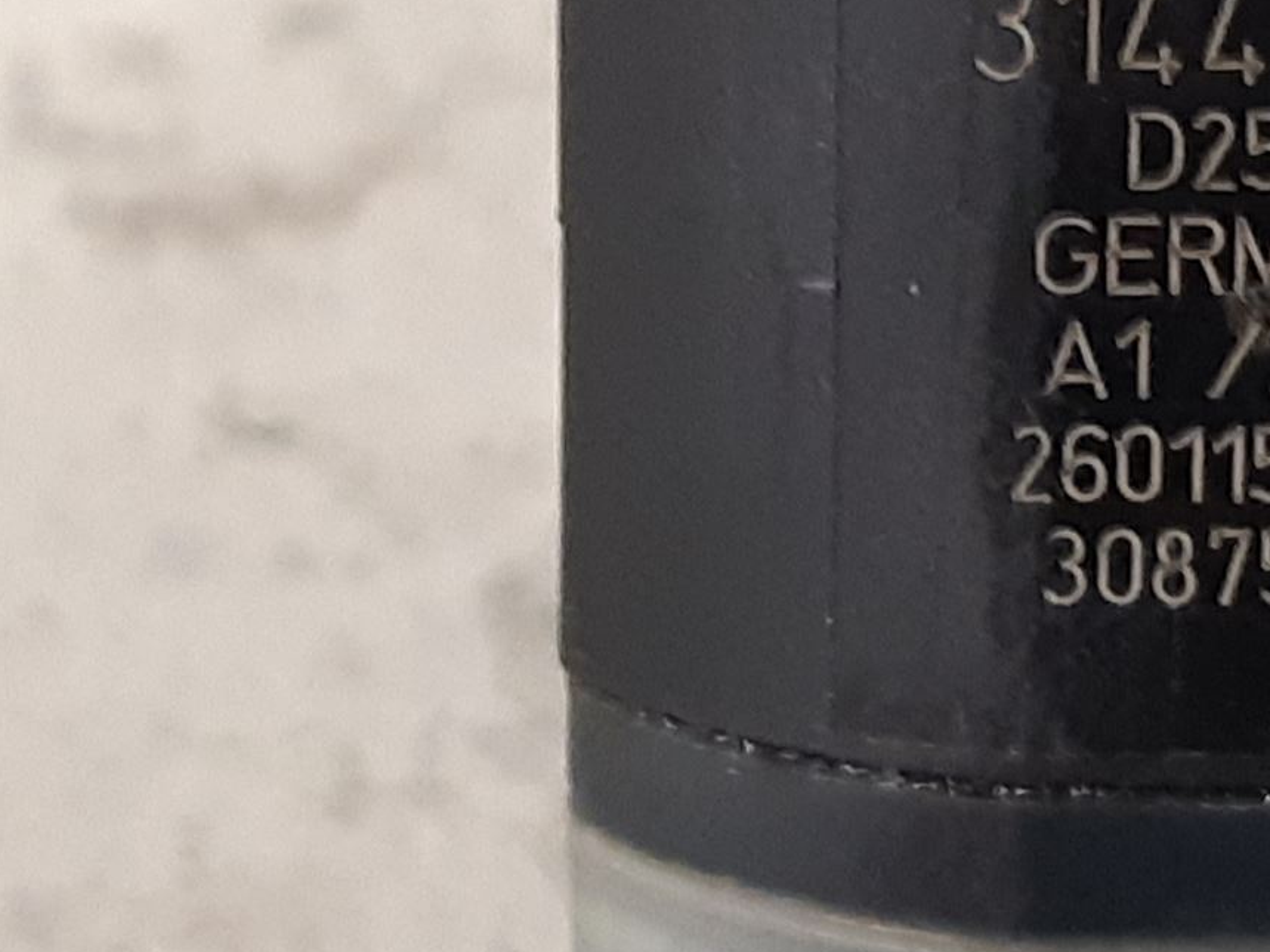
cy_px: 368
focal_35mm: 62
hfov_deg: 30.7
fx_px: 2274
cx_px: 939
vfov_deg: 23.6
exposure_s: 1/25
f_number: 1.7
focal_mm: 3.93
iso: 250
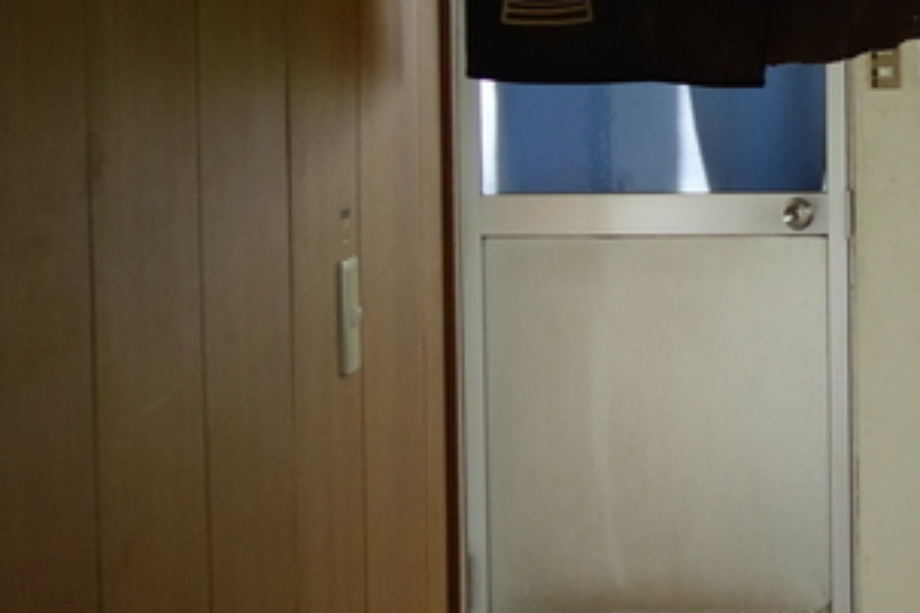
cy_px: 134
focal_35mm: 111
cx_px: 859
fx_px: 2836
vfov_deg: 12.3
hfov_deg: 18.1
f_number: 1.8
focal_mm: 10.4
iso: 500
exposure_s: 1/30
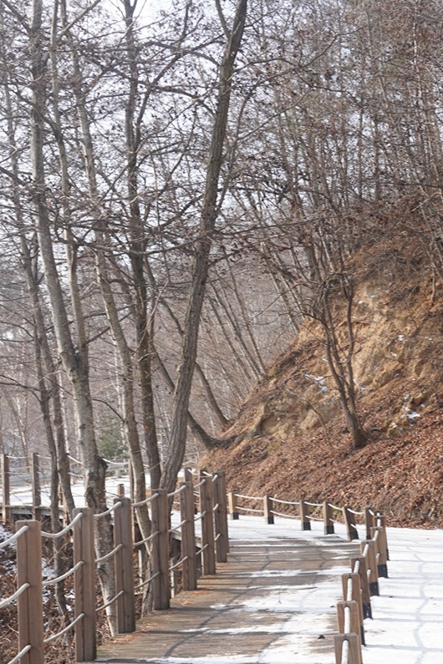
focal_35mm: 78
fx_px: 1440
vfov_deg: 25.8
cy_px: 458
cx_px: 314
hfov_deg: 17.4
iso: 100
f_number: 7.1
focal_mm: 31
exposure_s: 1/100
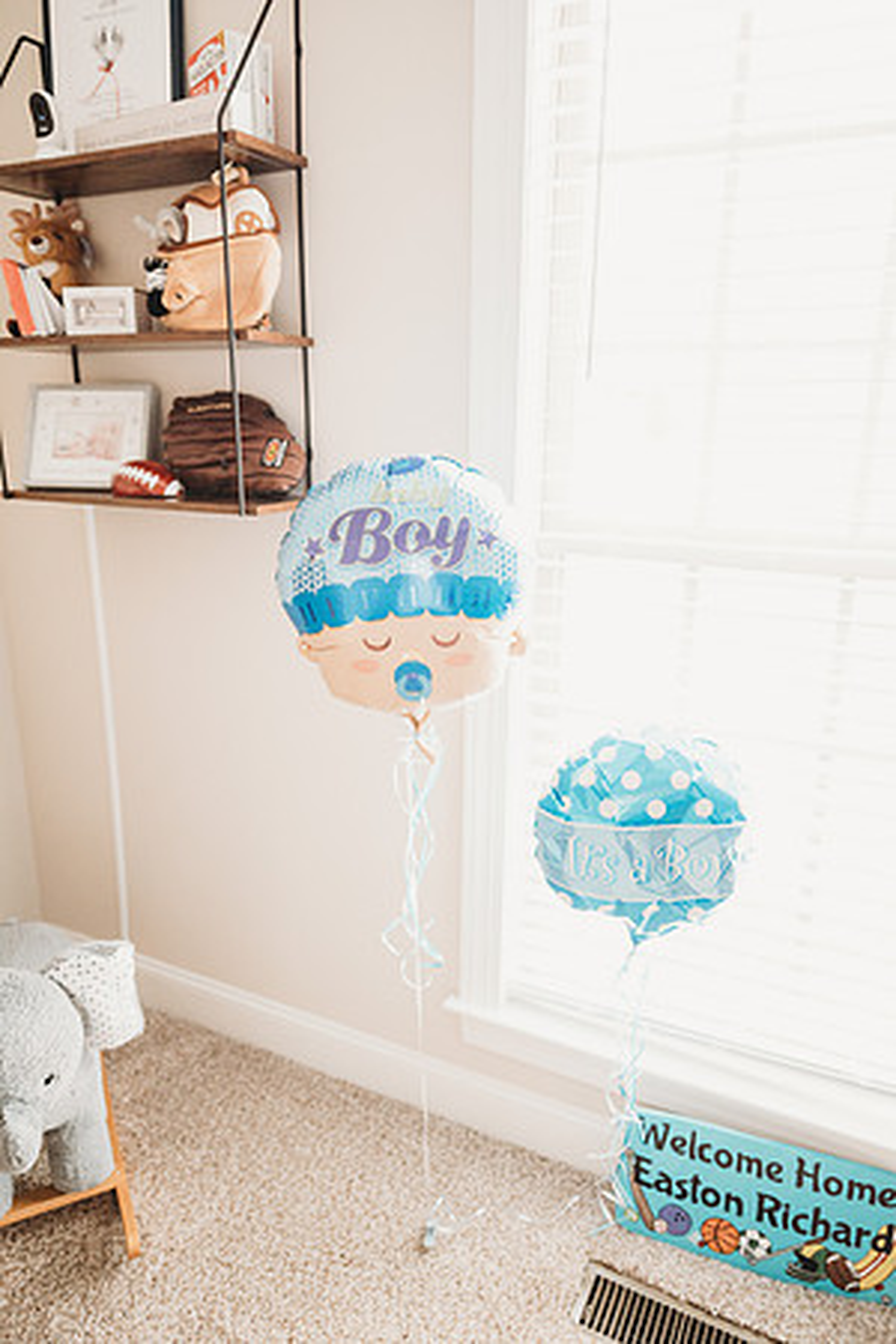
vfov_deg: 73.7
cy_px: 672
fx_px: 896
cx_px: 448
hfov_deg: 53.1
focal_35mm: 24
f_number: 2.2
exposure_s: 1/160
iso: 800
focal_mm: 24
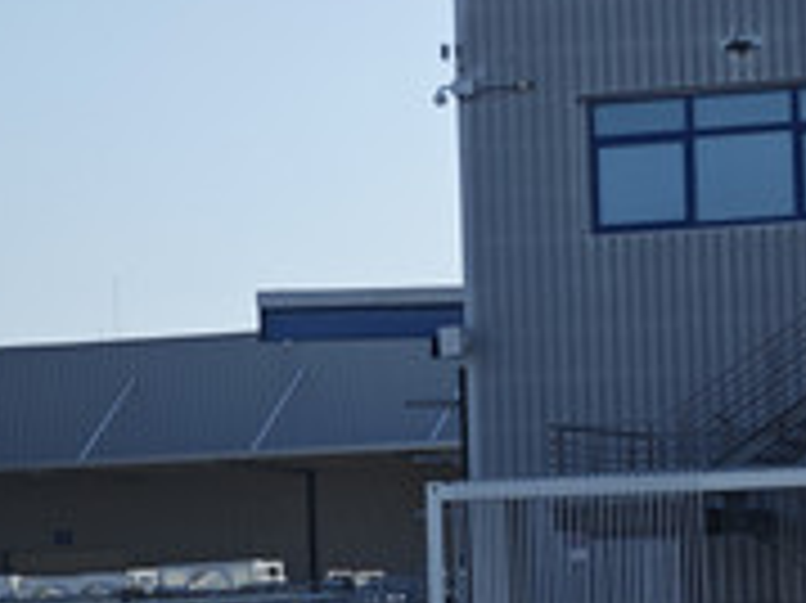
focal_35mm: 210
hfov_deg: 9.4
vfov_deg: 7.1
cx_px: 698
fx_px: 4886
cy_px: 272
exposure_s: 1/810
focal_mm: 10
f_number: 2
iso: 125
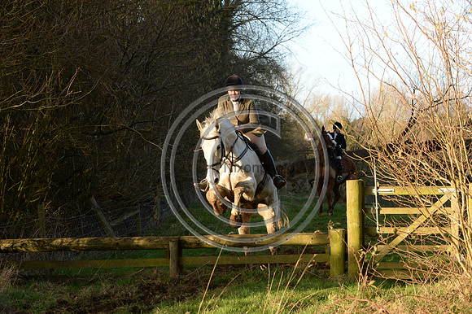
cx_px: 236
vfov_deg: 17.0
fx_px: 1048
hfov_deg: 25.4
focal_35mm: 80
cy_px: 157
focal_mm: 80
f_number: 6.3
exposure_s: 1/800
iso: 1600
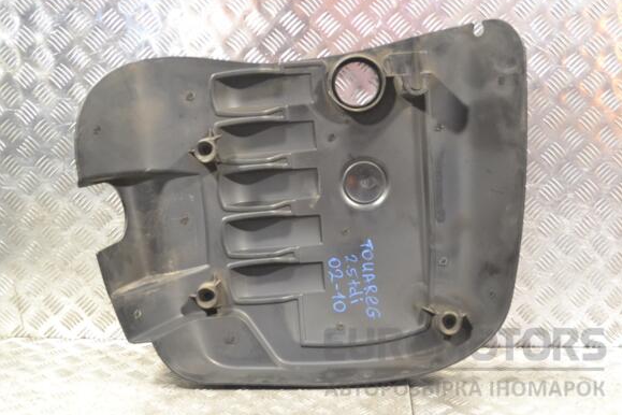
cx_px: 304
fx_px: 967
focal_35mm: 56
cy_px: 201
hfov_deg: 35.6
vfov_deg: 24.2
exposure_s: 1/125
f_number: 5.6
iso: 3200
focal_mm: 36
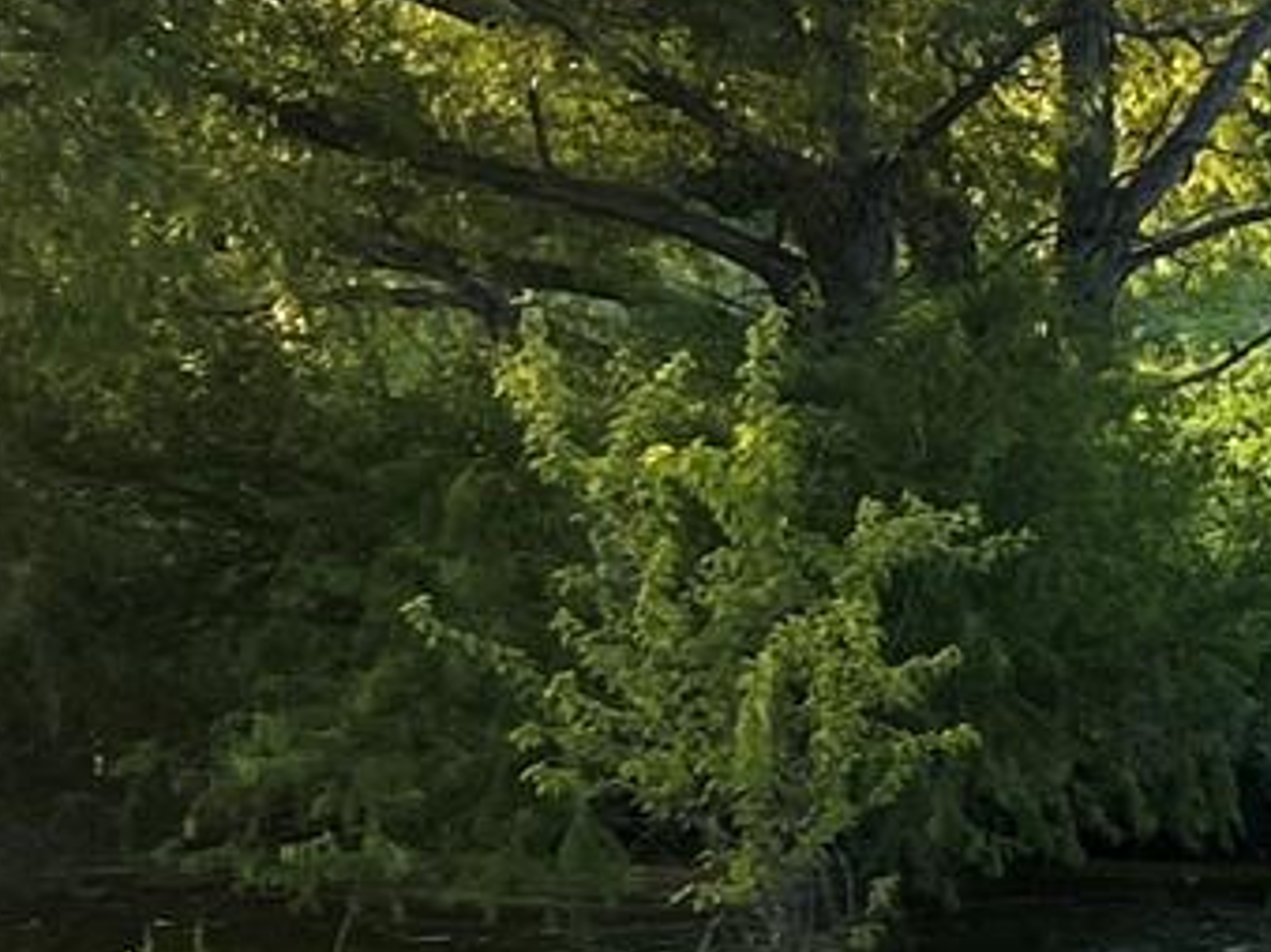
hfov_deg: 10.3
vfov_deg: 9.4
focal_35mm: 157
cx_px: 3359
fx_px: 5763
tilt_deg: -4.4
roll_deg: +1.5
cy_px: 427
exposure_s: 1/1621
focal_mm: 5.7
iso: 50
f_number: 1.5
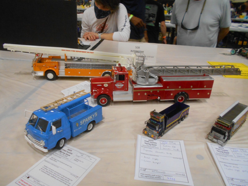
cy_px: 93
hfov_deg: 67.3
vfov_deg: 53.1
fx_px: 186
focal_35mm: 26
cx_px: 124
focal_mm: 4.6
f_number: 3.2
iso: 360
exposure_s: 1/30
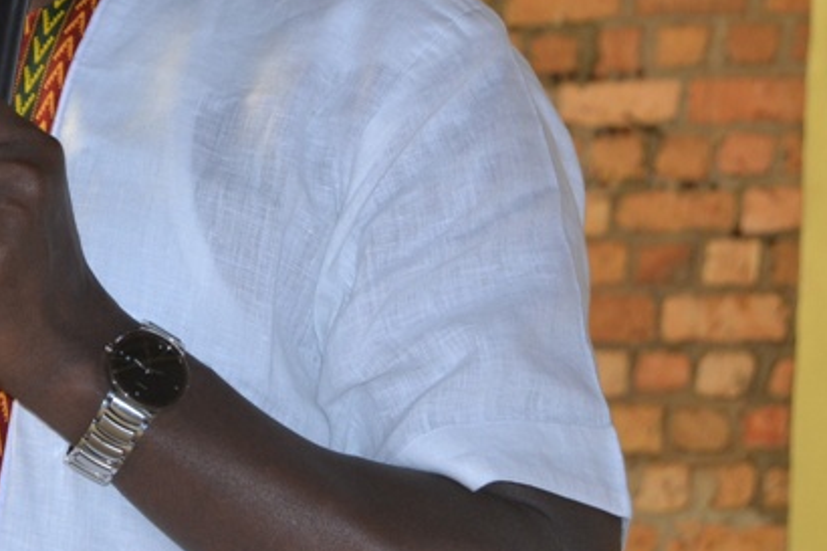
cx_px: 101
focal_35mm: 201
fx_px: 4620
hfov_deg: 10.2
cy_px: -70
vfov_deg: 6.8
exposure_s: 1/60
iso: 800
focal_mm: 55
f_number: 5.6
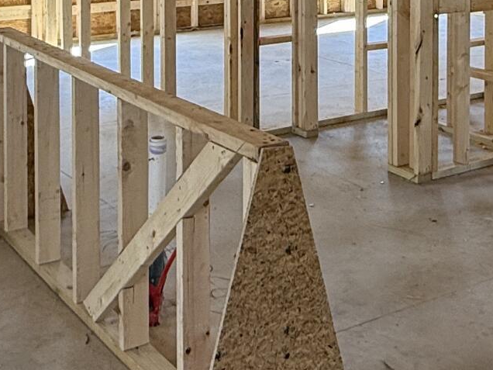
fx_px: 940
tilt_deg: +0.0
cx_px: 336
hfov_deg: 29.2
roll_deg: -0.1
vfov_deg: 20.6
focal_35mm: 66
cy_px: -92
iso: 64
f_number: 2.2
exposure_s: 1/141
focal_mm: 2.22
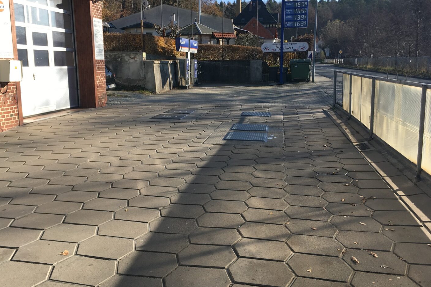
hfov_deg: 60.3
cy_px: 127
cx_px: 210
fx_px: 371
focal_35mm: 31
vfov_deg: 42.3
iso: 25
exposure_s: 1/777
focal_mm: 4.15
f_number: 2.2
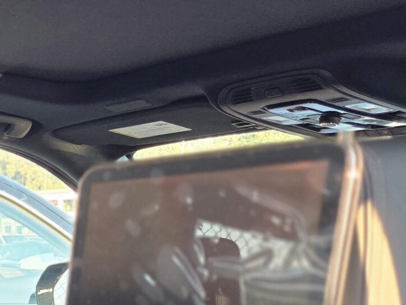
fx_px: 950
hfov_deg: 20.9
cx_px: -182
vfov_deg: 16.8
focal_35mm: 81
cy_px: 433
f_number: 1.8
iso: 200
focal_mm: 5.4
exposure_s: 1/120
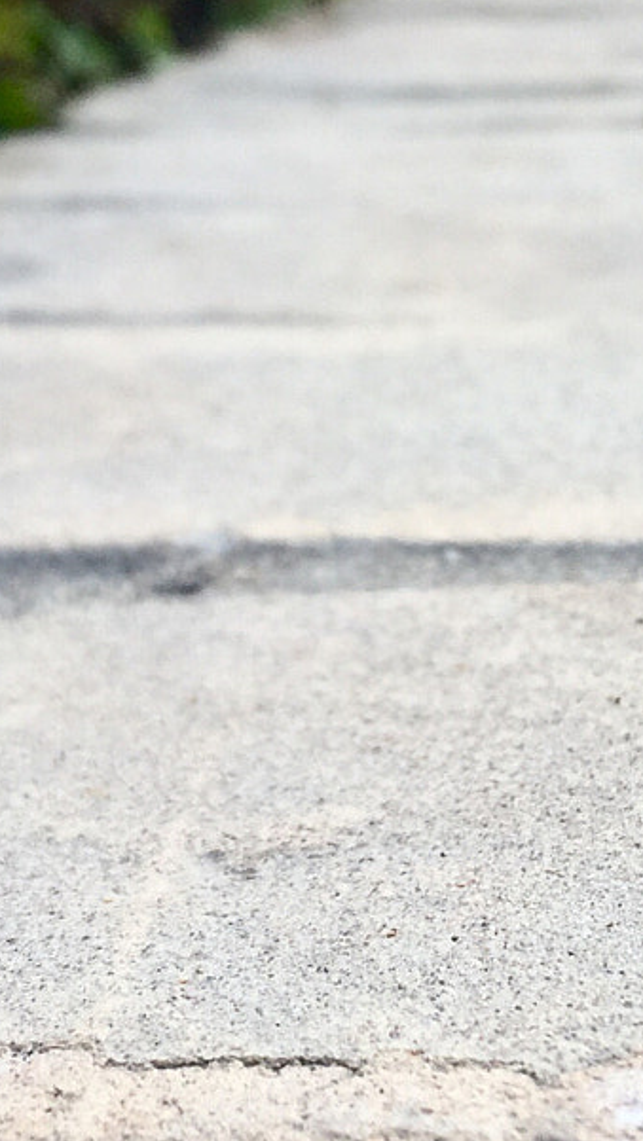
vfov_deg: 25.3
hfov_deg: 14.3
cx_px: 580
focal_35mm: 84
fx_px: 2544
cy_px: 584
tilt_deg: -15.4
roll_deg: -0.2
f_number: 2.2
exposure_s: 1/377
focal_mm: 4.15
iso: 32
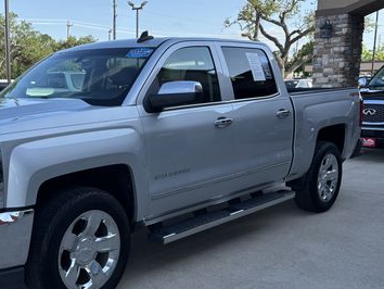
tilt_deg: -9.5
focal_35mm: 47
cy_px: 173
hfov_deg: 39.6
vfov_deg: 30.8
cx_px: 110
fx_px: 522
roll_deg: +0.7
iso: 50
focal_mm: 5.96
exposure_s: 1/961
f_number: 1.6
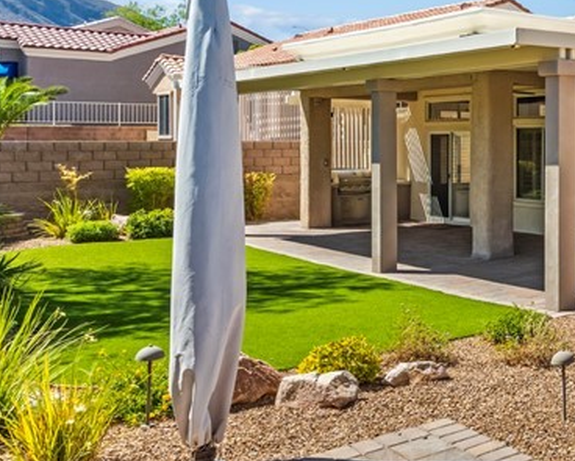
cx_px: 731
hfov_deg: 31.4
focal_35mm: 47
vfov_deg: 31.8
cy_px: 141
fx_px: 800
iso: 400
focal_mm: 17
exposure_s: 1/8000
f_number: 8
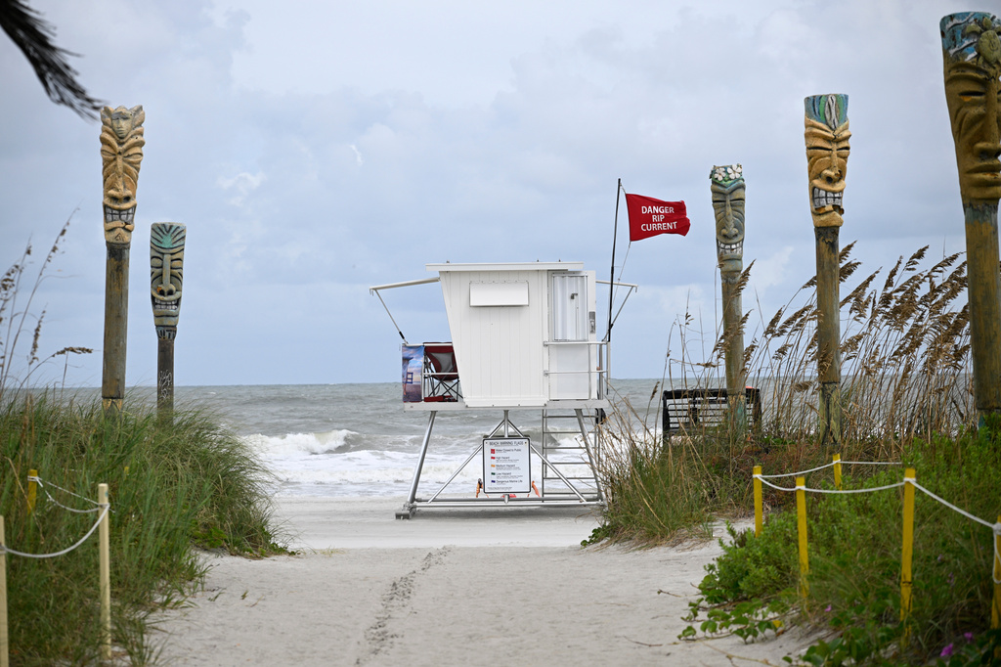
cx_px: 500
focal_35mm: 120
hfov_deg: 17.1
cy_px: 334
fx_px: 3335
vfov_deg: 11.4
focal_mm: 120
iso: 220
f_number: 5.6
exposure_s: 1/1600
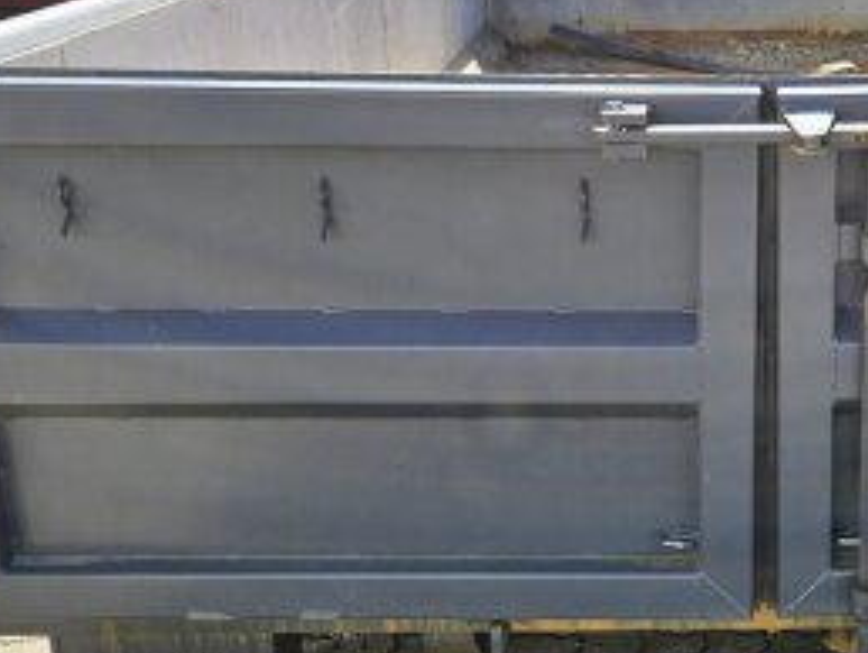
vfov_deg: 25.7
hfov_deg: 32.7
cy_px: 384
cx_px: 710
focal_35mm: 57
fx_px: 1431
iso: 25
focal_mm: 5.4
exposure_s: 1/887
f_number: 1.8
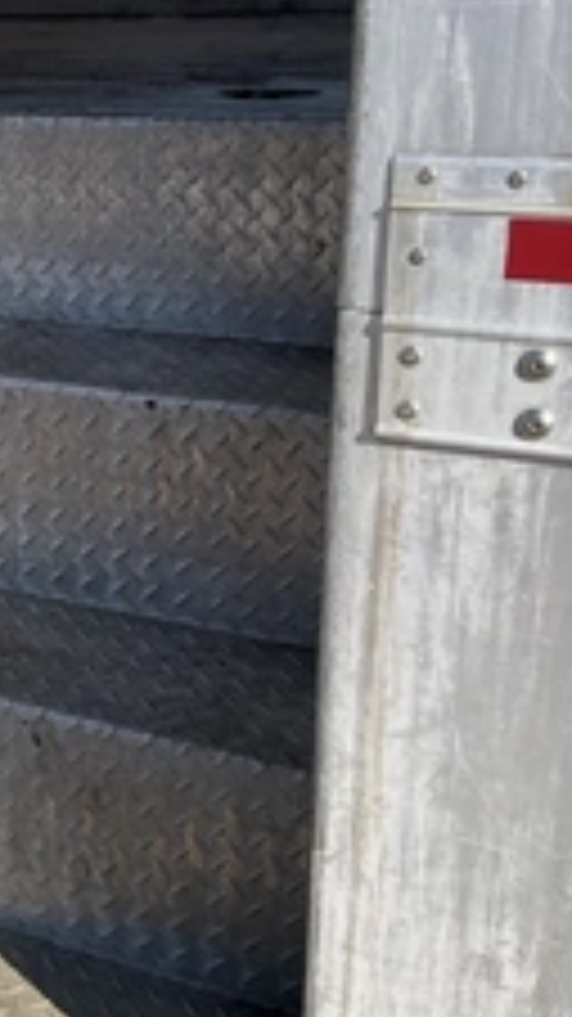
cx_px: -135
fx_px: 1511
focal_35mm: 56
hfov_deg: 20.0
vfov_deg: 37.0
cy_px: 387
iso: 25
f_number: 1.8
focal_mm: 3
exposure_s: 1/1912
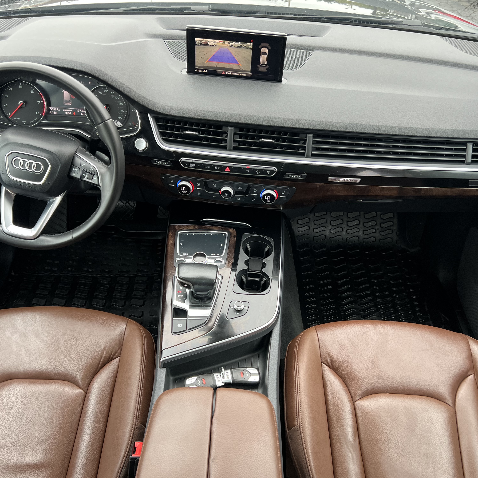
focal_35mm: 31
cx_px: 233
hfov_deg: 52.5
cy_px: 241
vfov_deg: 52.5
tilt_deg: -41.8
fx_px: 484
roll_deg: -0.6
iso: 125
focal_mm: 5.7
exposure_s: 1/87
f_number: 1.5
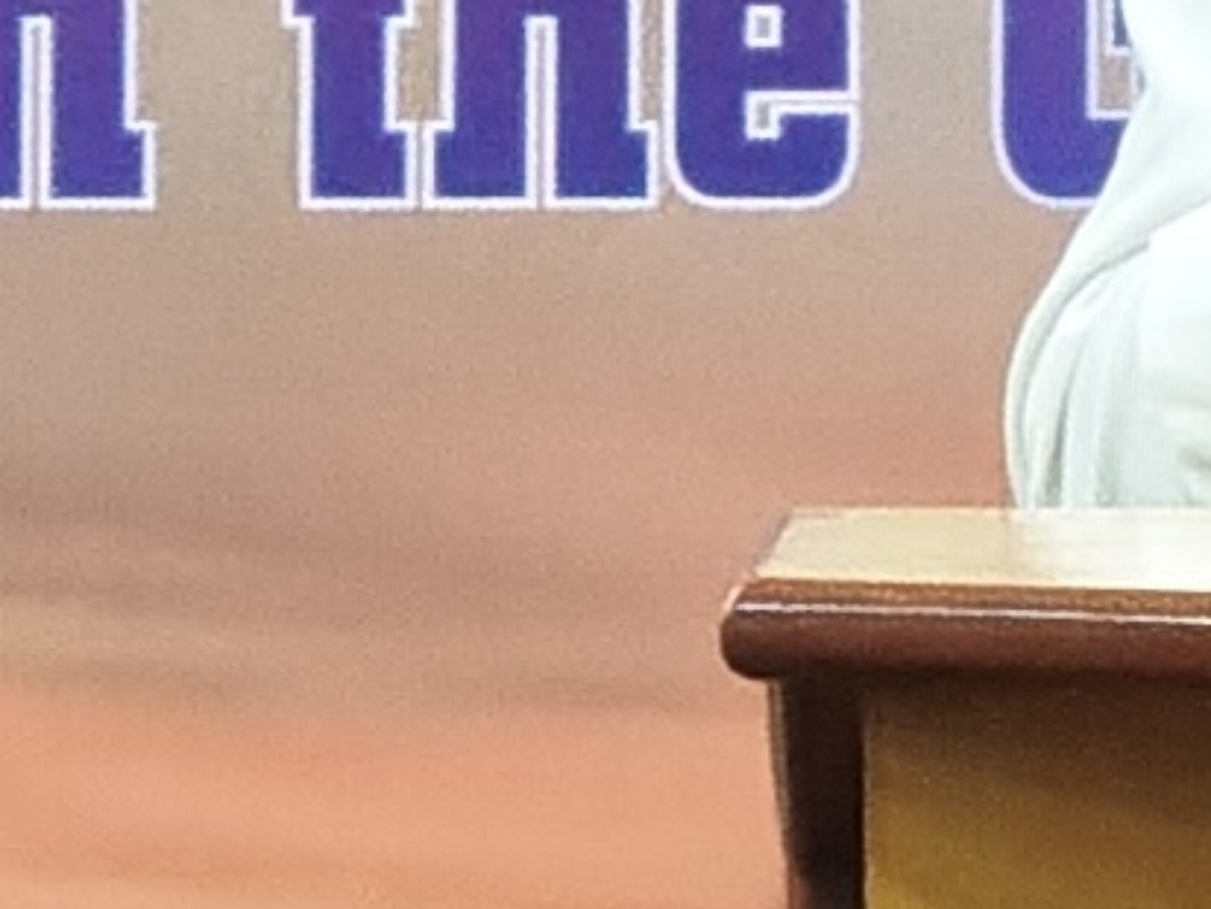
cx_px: 2195
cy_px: -220
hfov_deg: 9.9
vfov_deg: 7.8
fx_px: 6614
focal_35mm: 189
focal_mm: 7.1
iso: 603
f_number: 2
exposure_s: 1/100
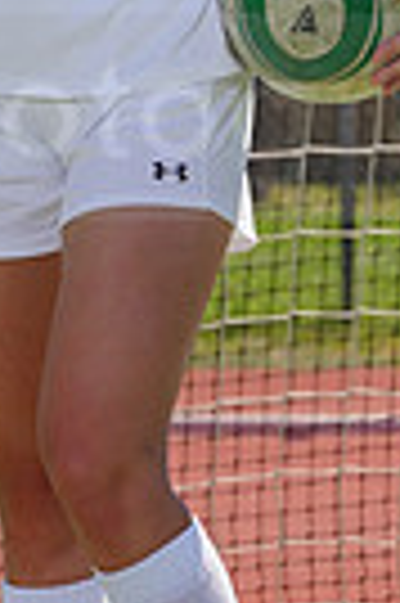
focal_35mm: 978
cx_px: 148
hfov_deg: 1.4
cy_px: 76
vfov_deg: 2.1
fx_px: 16341
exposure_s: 1/250
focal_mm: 226
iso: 200
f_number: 13
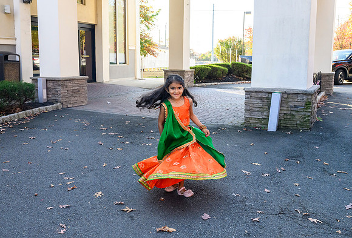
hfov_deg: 51.4
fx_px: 365
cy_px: 104
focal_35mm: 37
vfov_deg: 36.1
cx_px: 173
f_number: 5.6
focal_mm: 30.5
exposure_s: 1/1000
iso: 1600
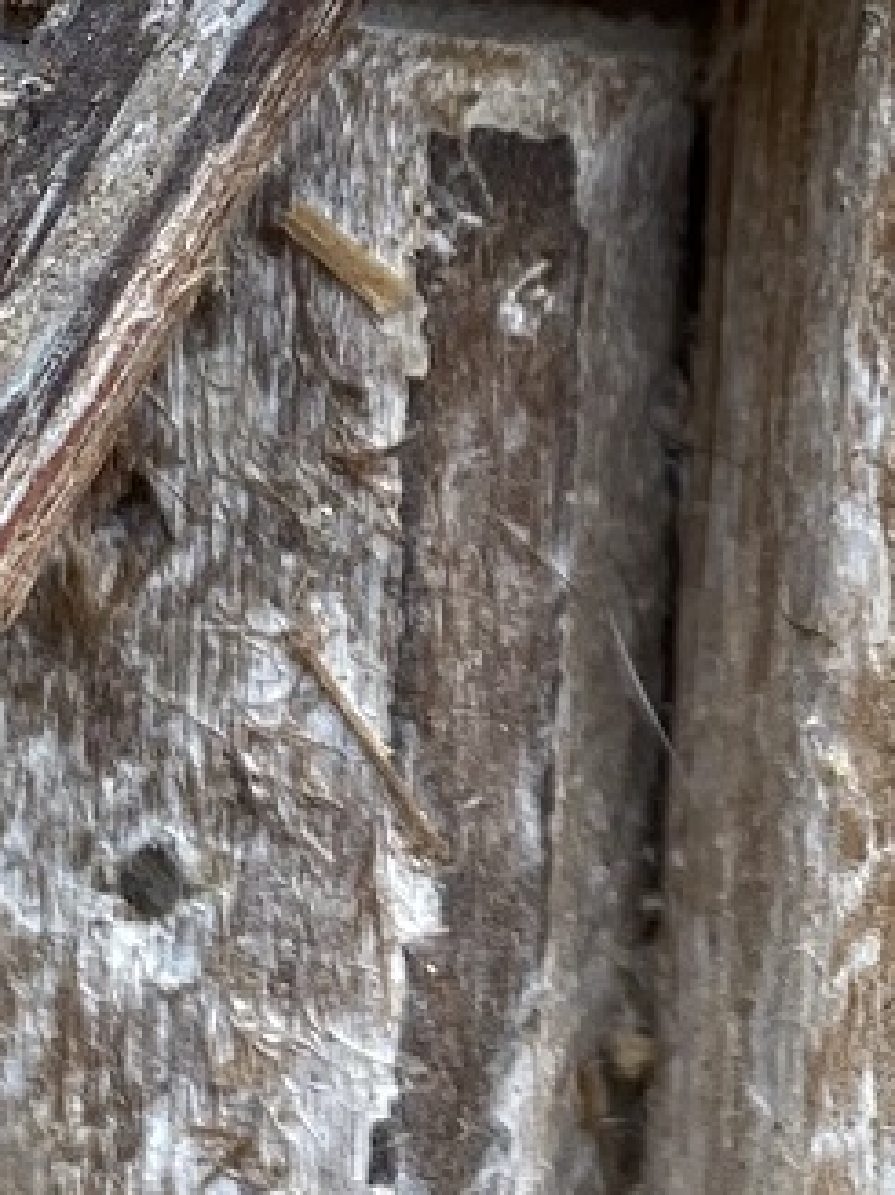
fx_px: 5485
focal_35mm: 159
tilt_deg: -16.6
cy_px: 29
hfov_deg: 9.3
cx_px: 793
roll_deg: +0.2
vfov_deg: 12.3
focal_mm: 4.25
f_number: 1.8
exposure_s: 1/177
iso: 32
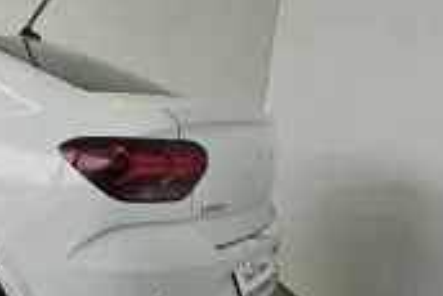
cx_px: -5
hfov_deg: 35.6
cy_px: 239
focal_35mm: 50
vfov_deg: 26.5
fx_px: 616
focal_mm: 6.3
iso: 10
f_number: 1.7
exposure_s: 1/173
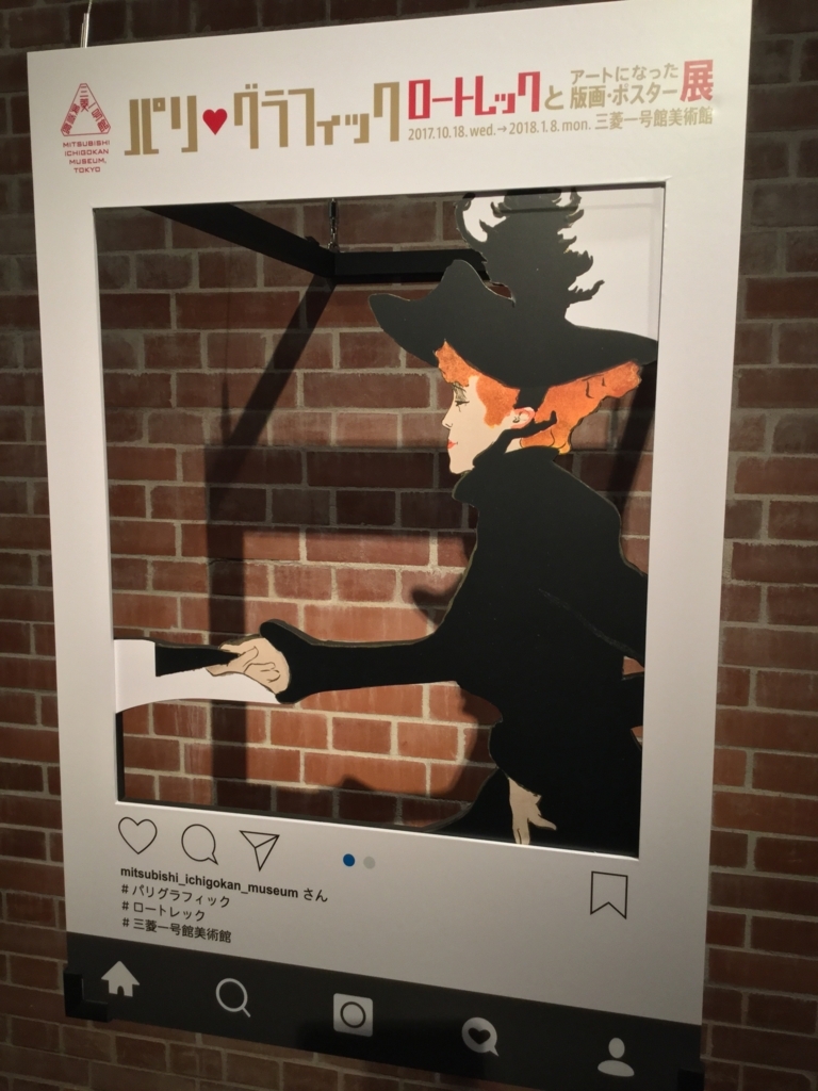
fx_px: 977
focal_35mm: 31
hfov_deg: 45.4
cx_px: 409
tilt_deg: -7.6
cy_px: 546
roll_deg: -0.9
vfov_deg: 58.4
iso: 100
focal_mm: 3.3
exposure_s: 1/30
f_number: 2.4
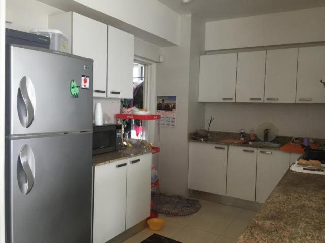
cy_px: 122
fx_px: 272
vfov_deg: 48.2
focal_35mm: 29
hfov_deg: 61.7
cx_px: 162
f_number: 2.2
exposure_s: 1/30
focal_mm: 4.15
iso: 40
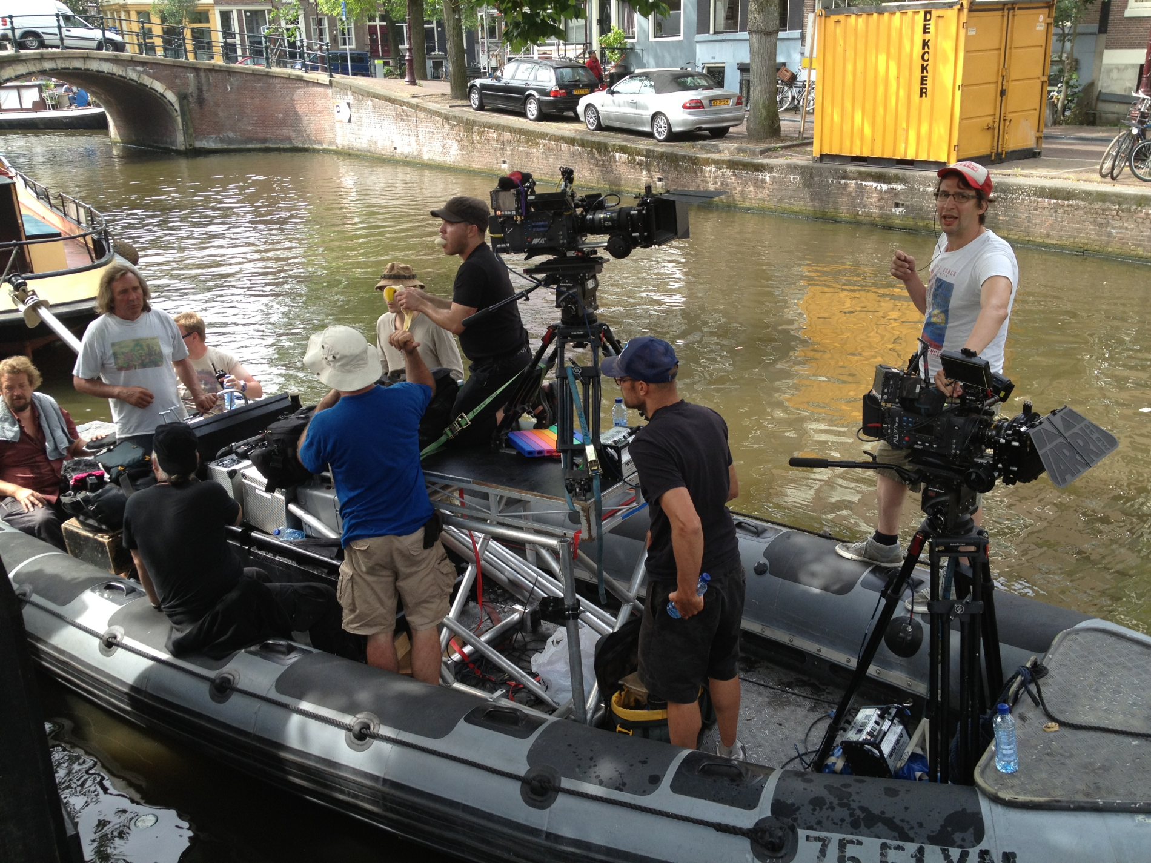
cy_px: 432
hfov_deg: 52.6
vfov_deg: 40.7
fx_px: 1164
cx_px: 576
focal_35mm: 35
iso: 50
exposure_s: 1/230
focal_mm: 4.28
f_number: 2.4
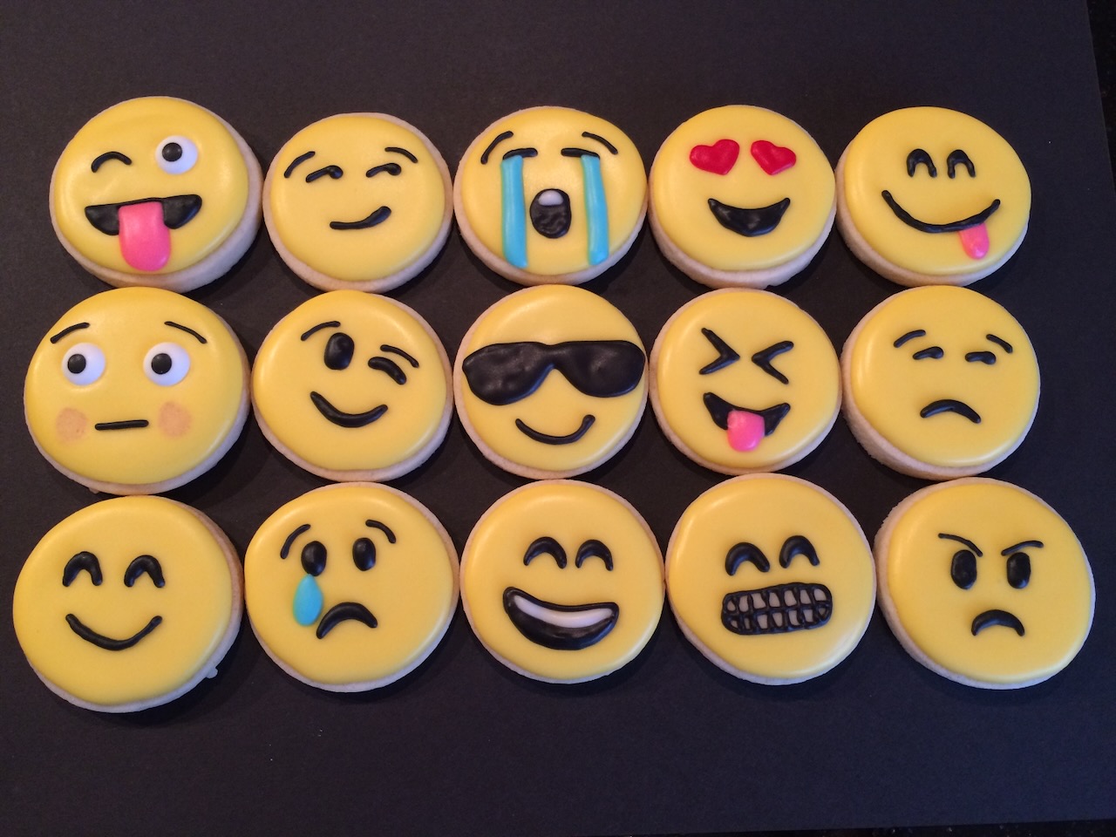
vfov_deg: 48.2
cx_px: 558
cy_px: 418
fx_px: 935
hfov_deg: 61.7
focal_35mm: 29
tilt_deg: -78.0
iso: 160
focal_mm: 4.15
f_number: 2.2
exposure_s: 1/30
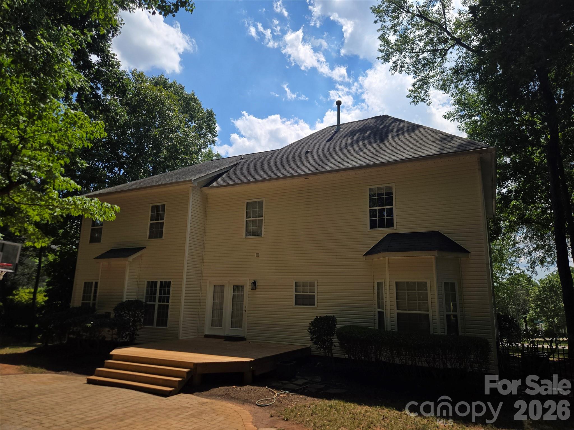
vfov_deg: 58.9
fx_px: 381
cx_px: 287
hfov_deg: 73.9
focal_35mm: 23
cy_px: 215
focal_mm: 5.4
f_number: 1.8
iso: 25
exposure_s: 1/2586
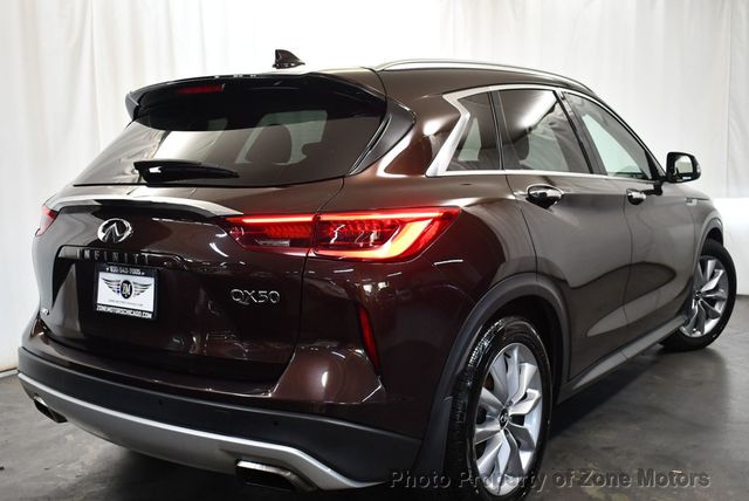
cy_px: 250
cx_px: 374
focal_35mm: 36
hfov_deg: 53.1
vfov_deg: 36.9
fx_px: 750
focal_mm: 18
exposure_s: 1/125
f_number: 3.5
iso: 900
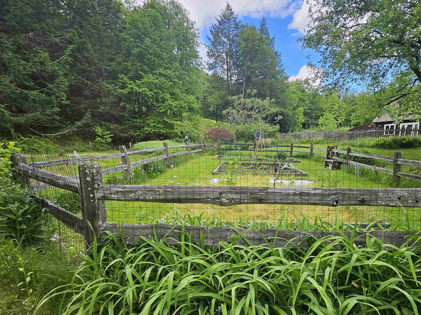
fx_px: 219
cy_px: 181
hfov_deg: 87.0
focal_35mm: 18
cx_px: 246
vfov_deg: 71.2
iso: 32
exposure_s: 1/172
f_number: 2.2
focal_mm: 1.74
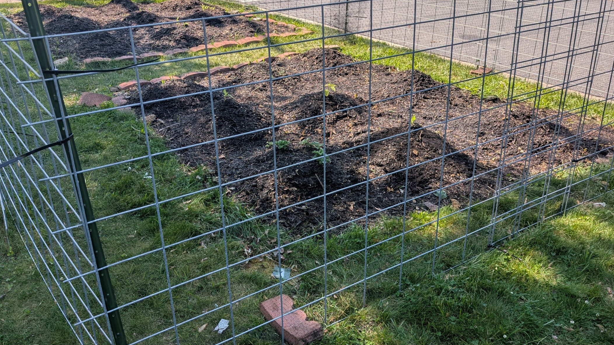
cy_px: 192
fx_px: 521
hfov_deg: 61.0
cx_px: 304
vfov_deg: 36.6
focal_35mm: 32
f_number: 1.68
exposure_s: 1/464
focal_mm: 6.9
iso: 17
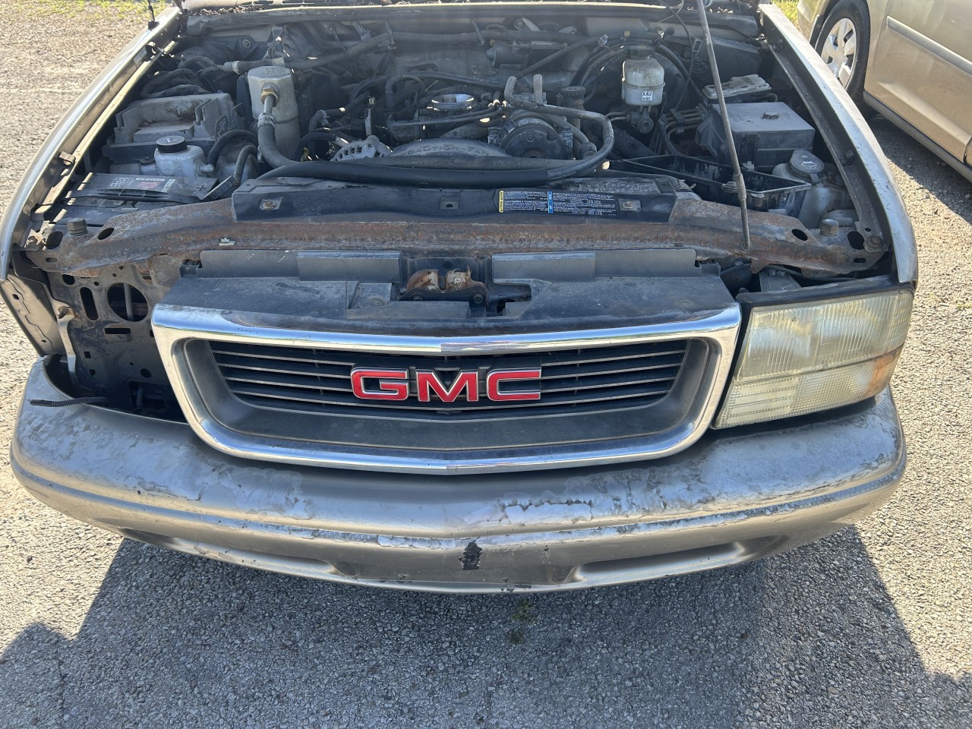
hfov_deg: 67.3
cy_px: 364
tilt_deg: -33.8
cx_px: 486
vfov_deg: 53.1
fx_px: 730
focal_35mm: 26
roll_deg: +0.9
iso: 50
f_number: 1.5
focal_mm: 5.7
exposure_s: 1/614
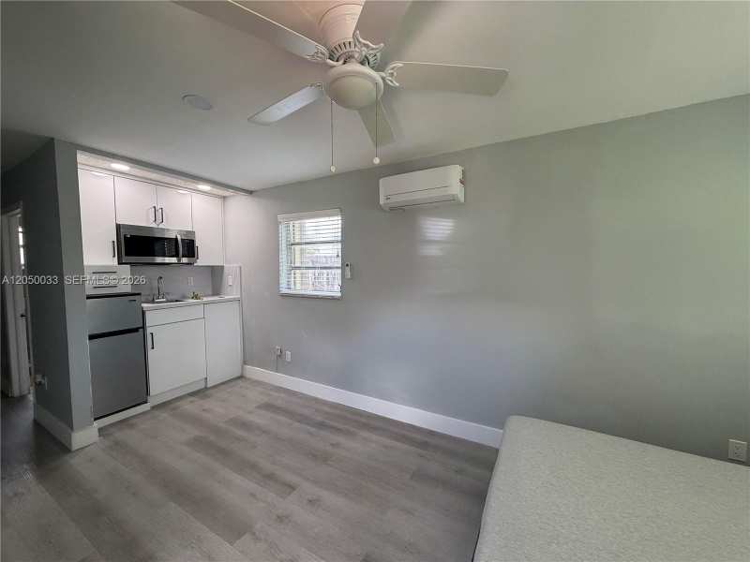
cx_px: 375
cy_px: 281
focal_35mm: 14
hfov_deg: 102.1
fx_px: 303
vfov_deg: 85.7
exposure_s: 1/120
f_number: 2.2
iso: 250
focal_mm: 2.22
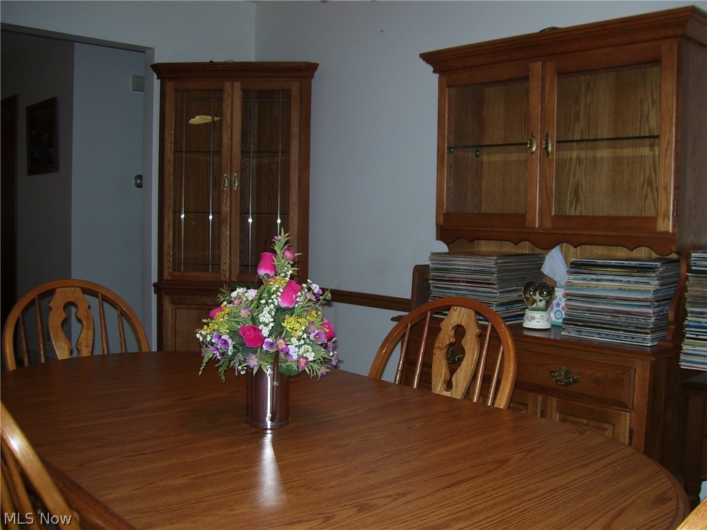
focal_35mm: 36
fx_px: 735
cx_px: 354
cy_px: 265
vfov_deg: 39.7
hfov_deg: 51.4
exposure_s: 1/60
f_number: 2.7
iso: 80
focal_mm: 6
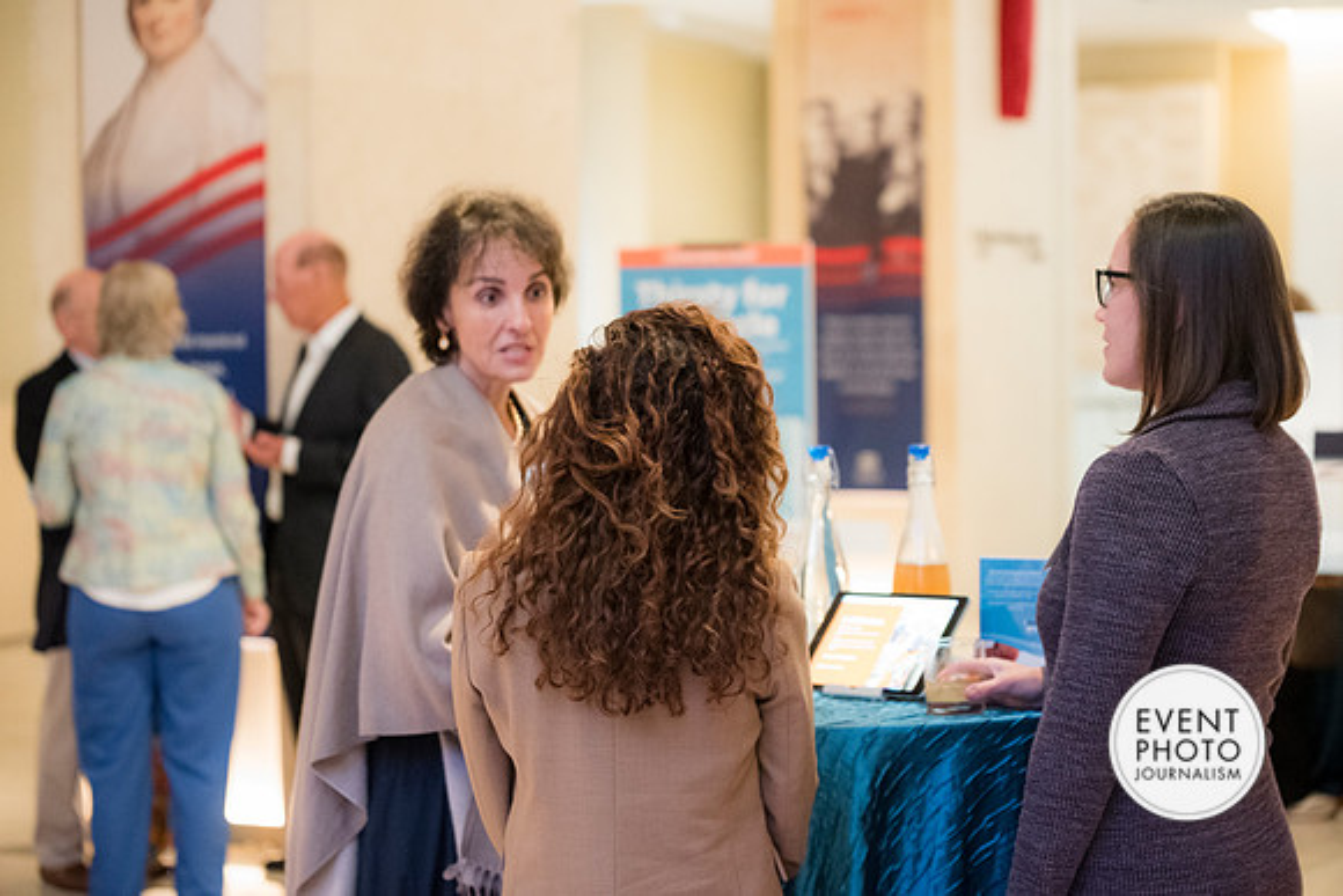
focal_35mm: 70
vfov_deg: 19.5
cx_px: 672
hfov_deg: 28.8
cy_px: 448
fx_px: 2612
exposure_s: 1/100
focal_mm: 70
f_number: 2.8
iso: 6400
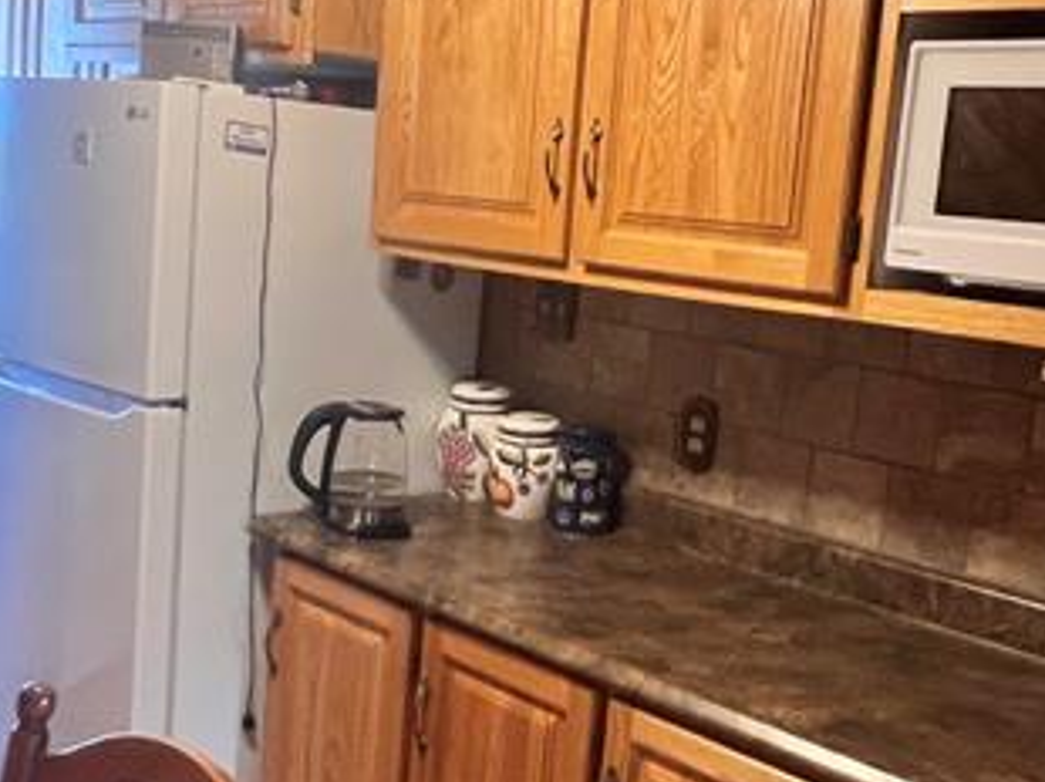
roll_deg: -4.3
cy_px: 411
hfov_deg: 43.9
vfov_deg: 33.5
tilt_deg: -9.1
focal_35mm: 43
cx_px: 536
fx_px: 1297
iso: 500
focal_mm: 1.57
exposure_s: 1/60
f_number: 1.8
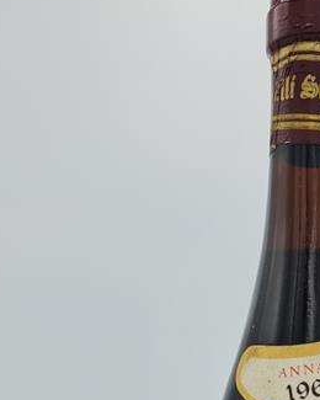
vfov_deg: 28.2
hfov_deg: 24.8
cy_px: 454
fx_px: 710
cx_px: 272
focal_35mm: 60
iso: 50
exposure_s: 1/342
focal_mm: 7
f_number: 1.8
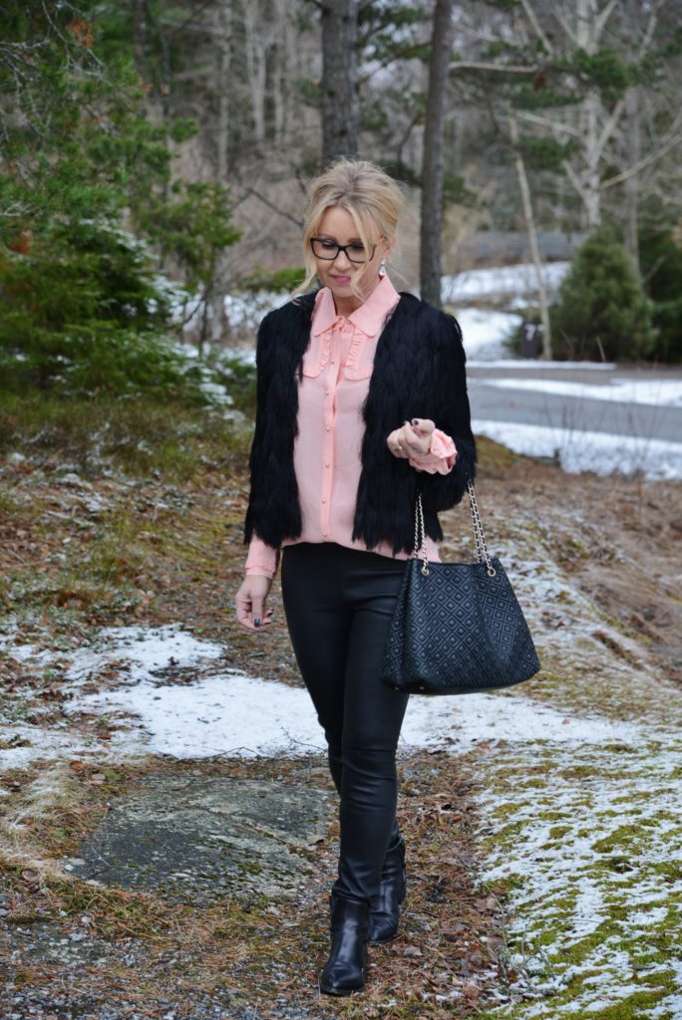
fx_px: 2611
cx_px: 341
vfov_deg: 22.1
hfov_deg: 14.9
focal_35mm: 92
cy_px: 510
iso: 800
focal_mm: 92
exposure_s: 1/80
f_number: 5
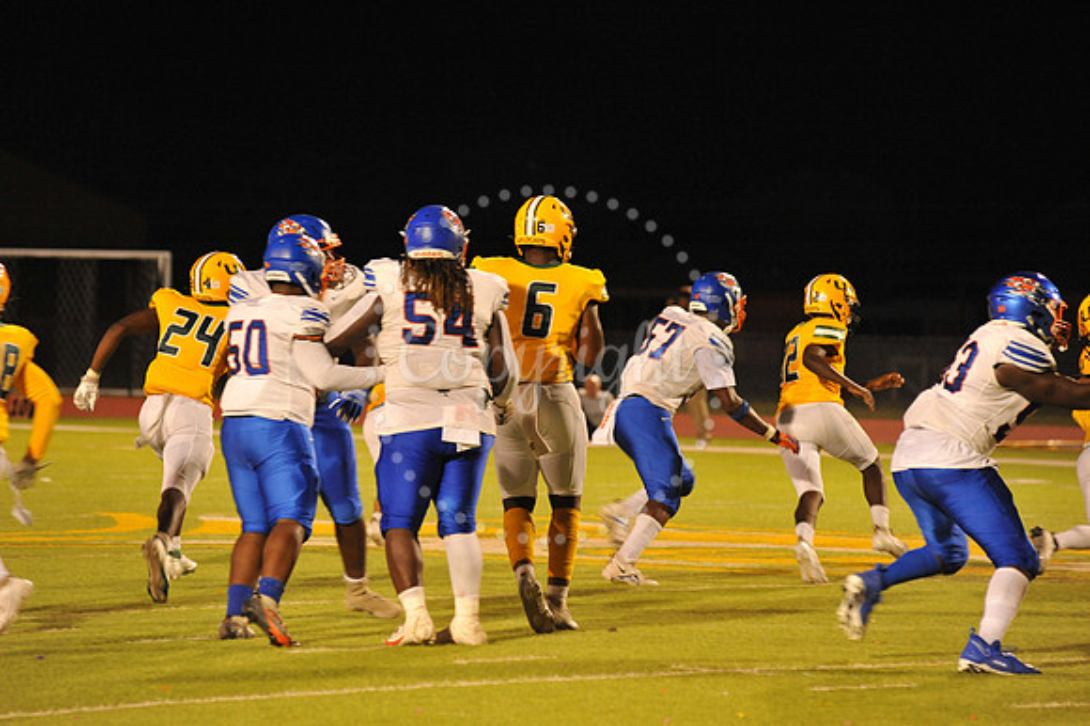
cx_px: 545
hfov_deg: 10.3
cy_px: 363
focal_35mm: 200
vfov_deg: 6.9
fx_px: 6052
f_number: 4.5
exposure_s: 1/160
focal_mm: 200
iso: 3200
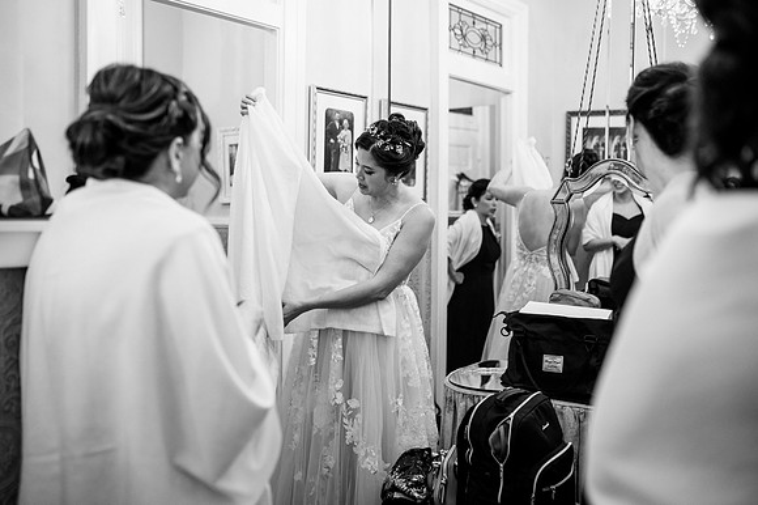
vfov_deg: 36.5
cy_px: 252
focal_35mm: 36
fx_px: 764
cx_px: 379
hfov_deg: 52.8
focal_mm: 35
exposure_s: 1/250
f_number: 2
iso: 1000
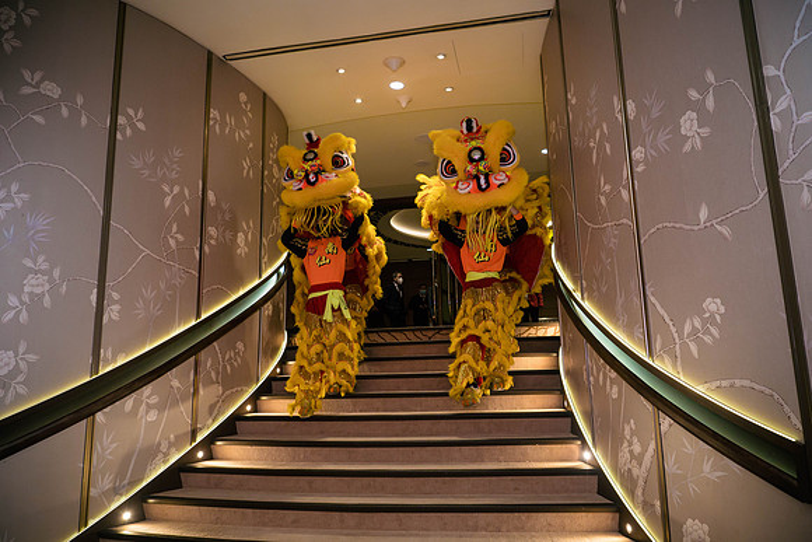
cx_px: 406
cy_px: 271
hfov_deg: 71.6
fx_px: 563
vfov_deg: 51.4
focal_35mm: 25
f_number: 2.8
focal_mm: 12
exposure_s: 1/160
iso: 800
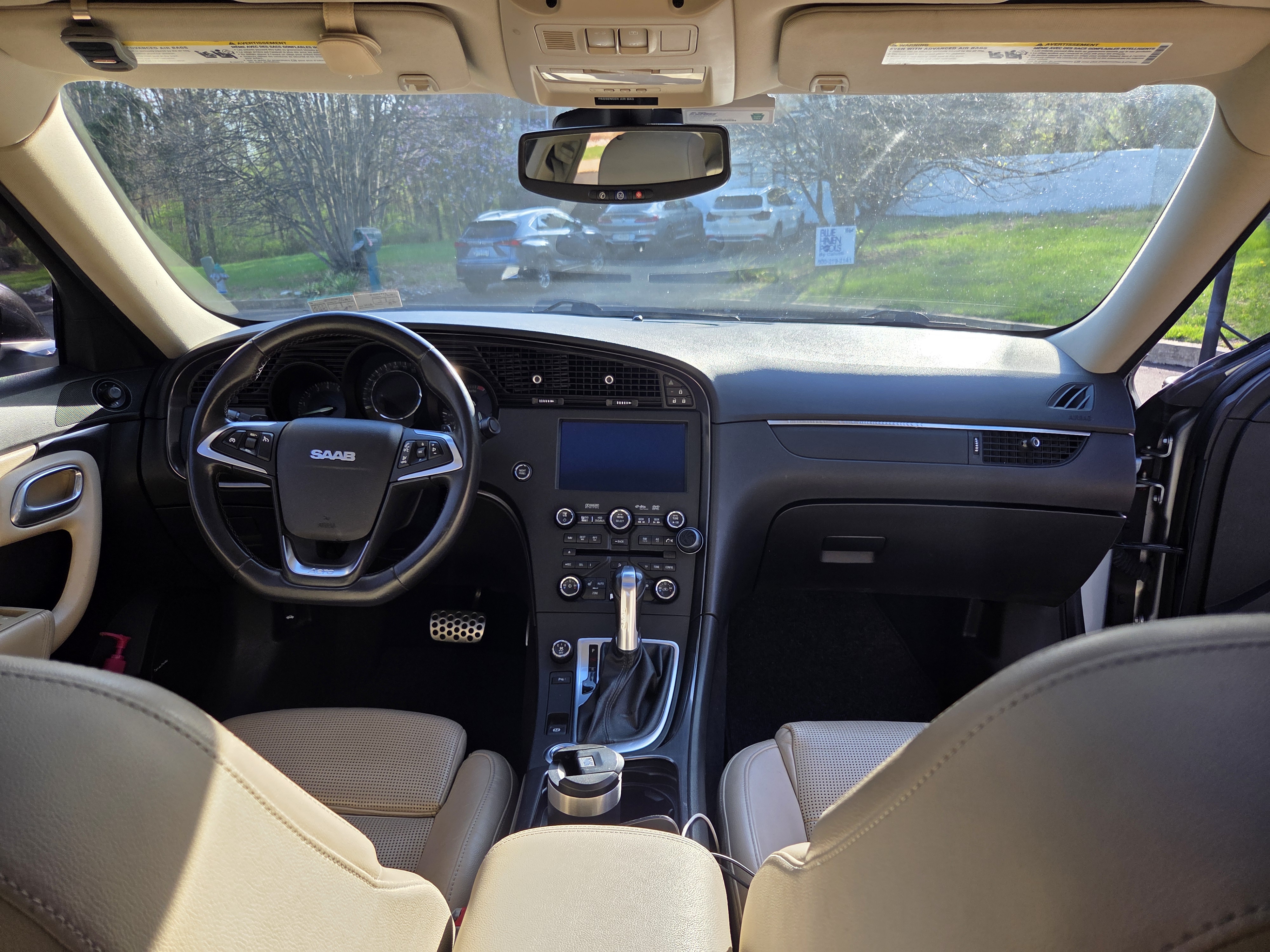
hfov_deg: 73.9
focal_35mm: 23
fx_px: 844
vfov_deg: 58.9
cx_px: 635
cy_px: 476
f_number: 1.8
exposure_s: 1/902
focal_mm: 5.4
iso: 80
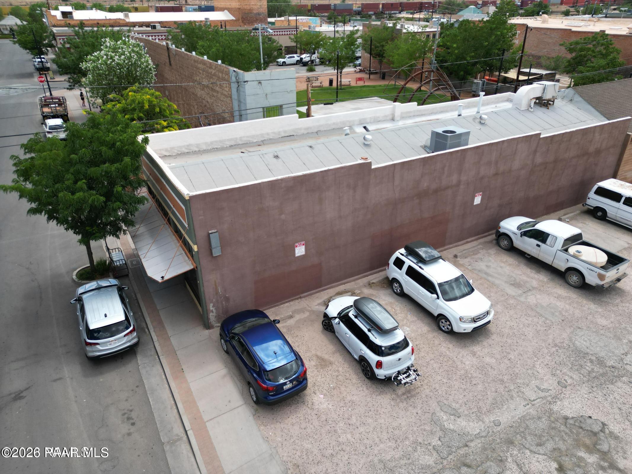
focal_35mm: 24
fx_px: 438
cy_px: 237
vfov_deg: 56.8
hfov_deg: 71.6
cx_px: 316
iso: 130
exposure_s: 1/1600
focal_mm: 6.72
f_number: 1.7
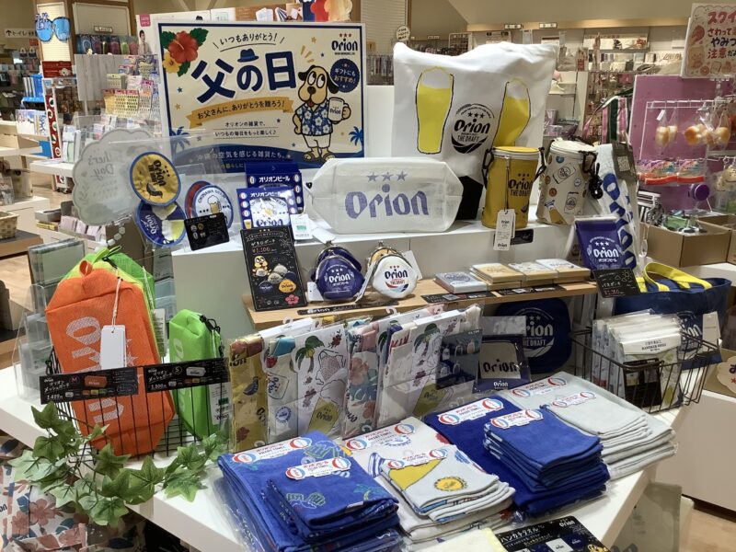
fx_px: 659
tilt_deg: -18.0
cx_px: 368
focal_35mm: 31
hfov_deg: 58.4
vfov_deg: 45.4
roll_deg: -0.1
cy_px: 276
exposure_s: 1/120
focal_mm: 3.3
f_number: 2.4
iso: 100
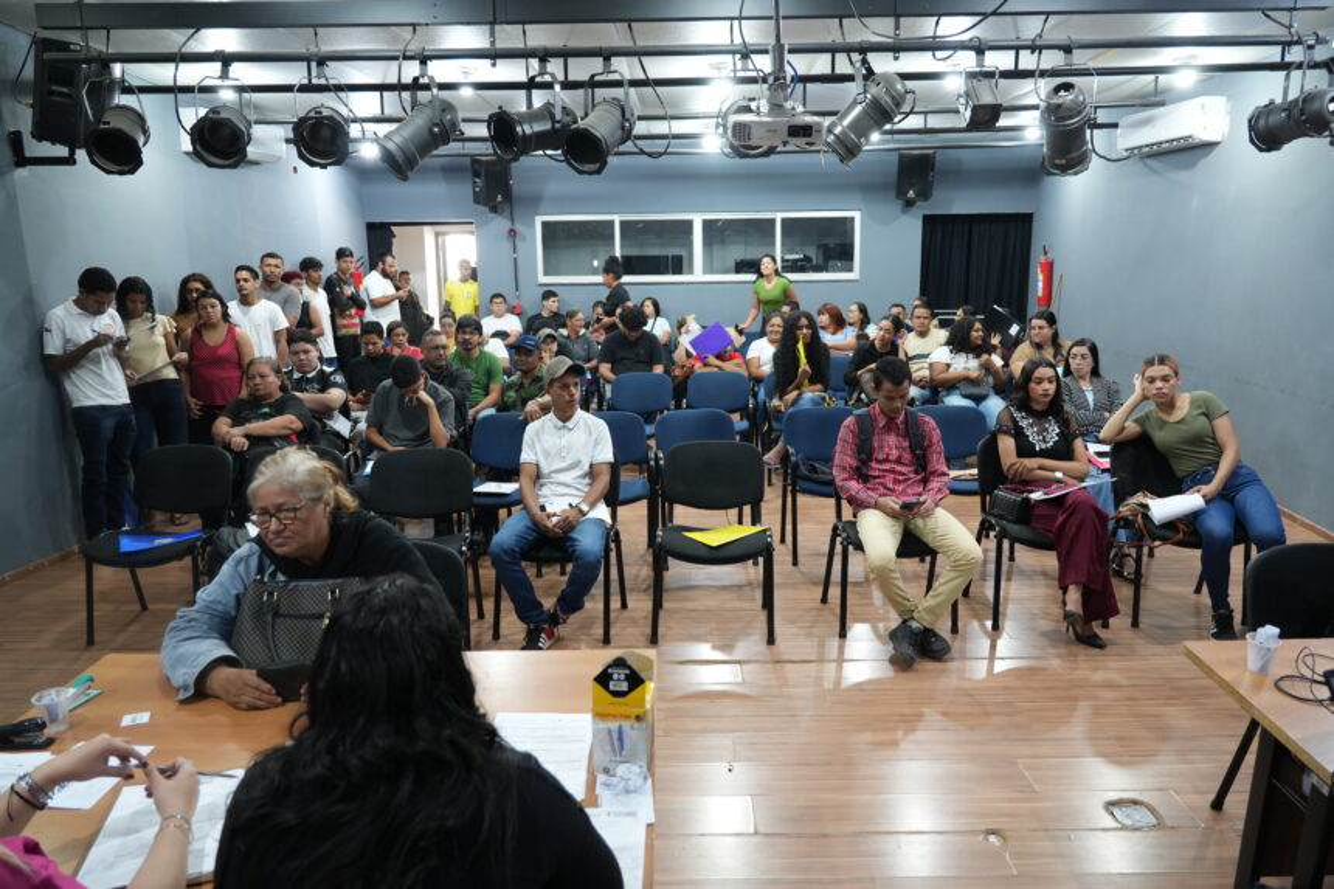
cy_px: 444
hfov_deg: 73.8
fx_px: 889
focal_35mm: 24
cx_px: 667
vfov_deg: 53.1
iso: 2000
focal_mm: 24
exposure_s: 1/60
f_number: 4
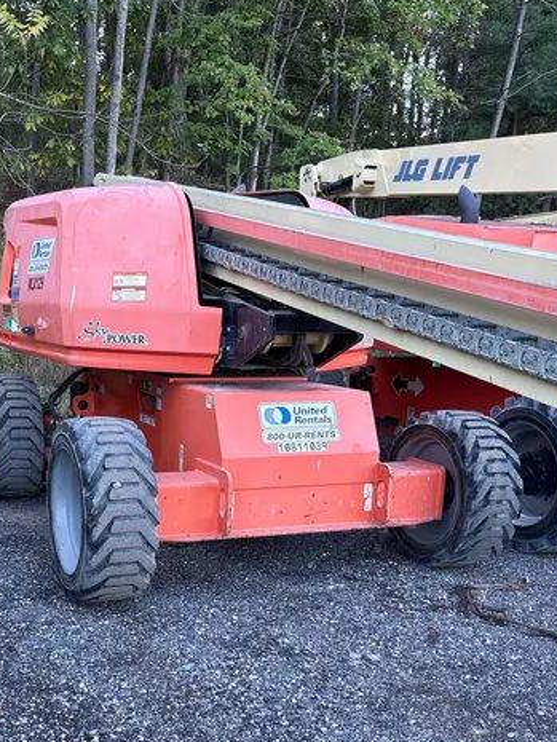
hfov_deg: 34.9
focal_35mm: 41
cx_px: 196
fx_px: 879
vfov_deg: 45.0
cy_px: 500
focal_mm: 5.96
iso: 64
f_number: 1.6
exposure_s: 1/122
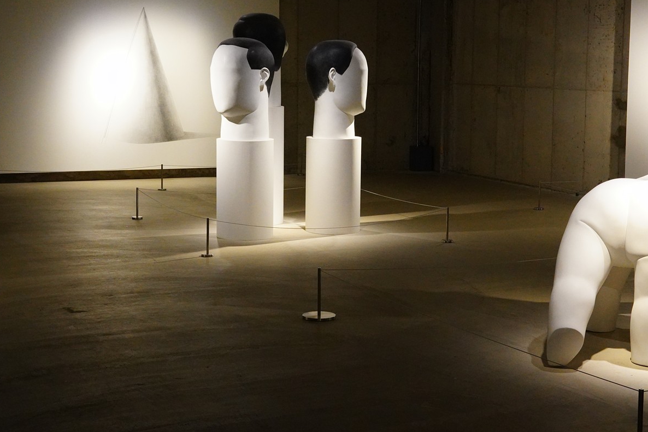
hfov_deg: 33.9
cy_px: 179
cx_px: 347
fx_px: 1062
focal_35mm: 59
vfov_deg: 23.0
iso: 6400
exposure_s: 1/100
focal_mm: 35
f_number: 9
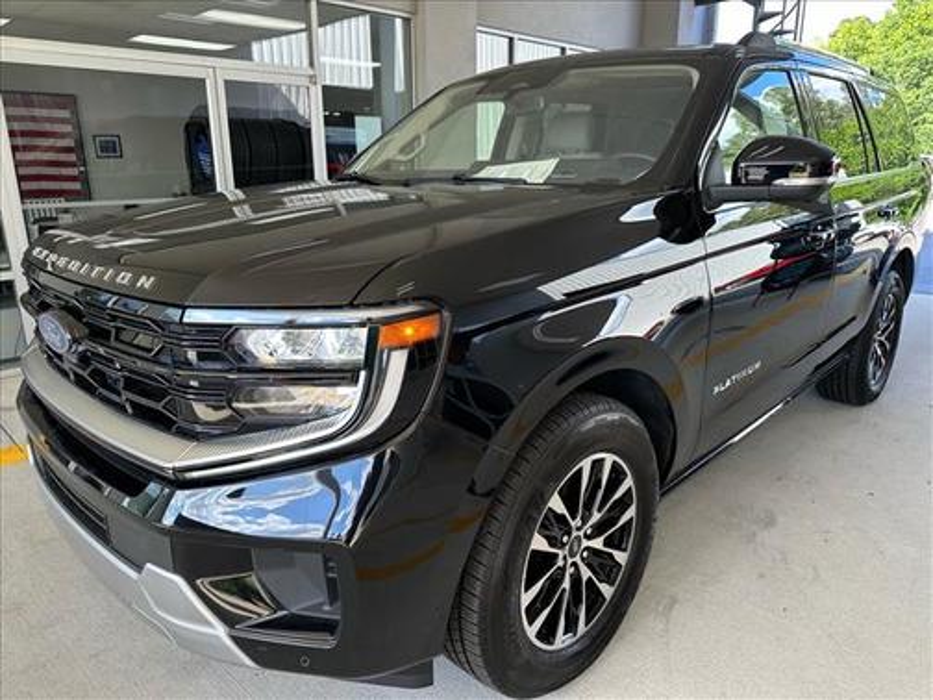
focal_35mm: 24
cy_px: 350
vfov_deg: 56.8
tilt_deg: -16.2
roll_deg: +0.0
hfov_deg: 71.6
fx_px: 647
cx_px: 466
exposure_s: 1/208
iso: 64
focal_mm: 6.86
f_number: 1.78
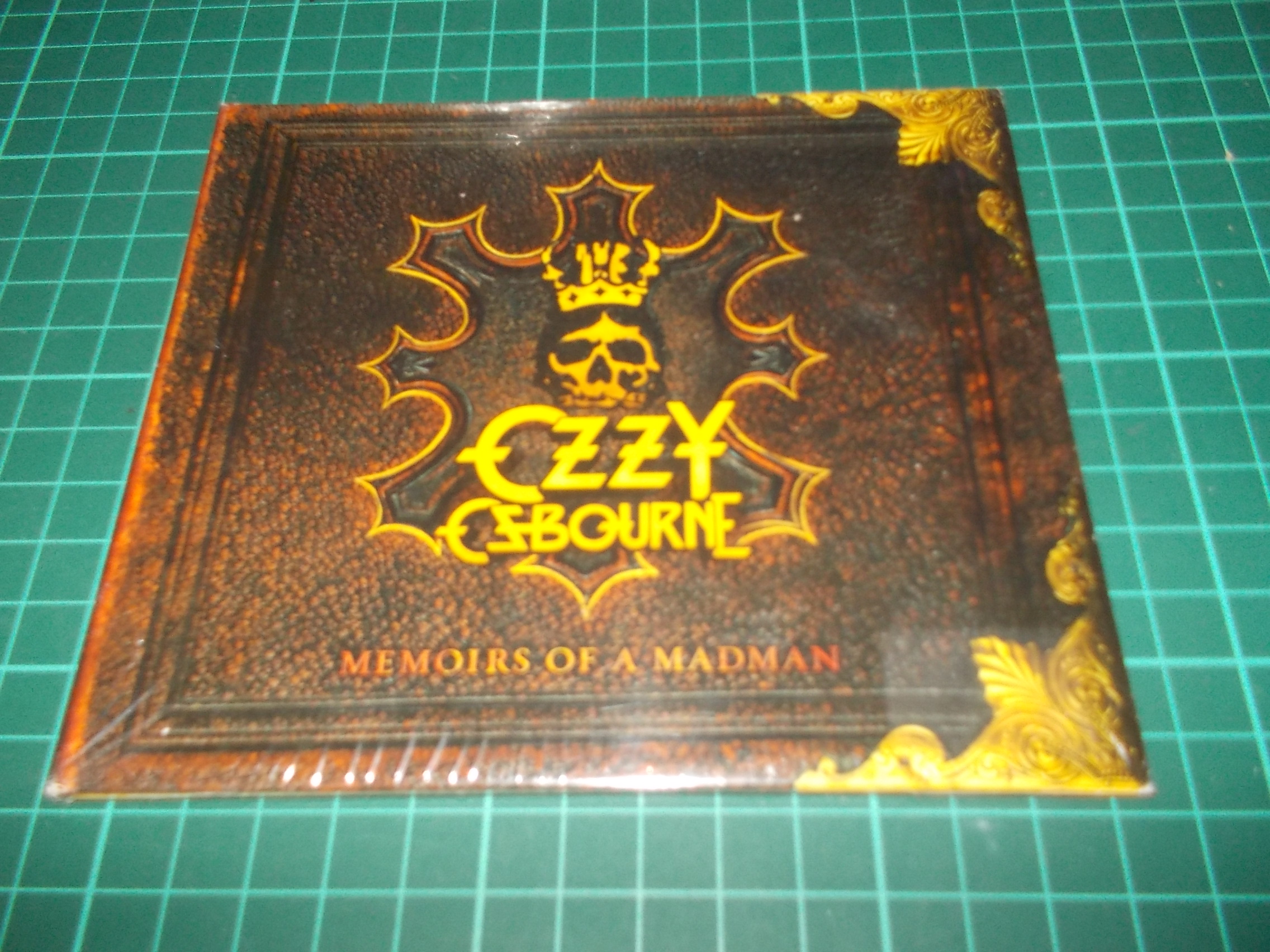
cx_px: 635
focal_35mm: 29
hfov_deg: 61.7
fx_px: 1064
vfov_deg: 48.2
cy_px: 476
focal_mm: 4.1
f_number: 3.3
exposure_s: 1/30
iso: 200
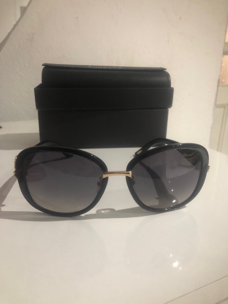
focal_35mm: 28
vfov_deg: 63.4
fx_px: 246
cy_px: 152
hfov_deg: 49.7
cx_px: 114
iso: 100
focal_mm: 4
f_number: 1.8
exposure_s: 1/12
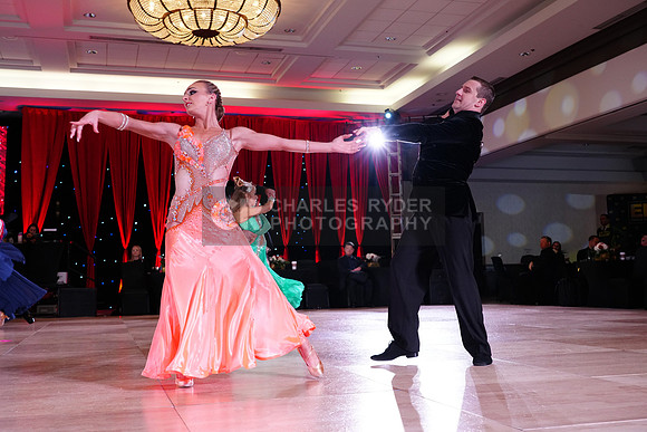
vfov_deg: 34.2
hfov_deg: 49.5
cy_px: 216
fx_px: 701
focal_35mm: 39
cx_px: 324
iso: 2500
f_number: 5
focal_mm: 39
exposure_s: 1/250
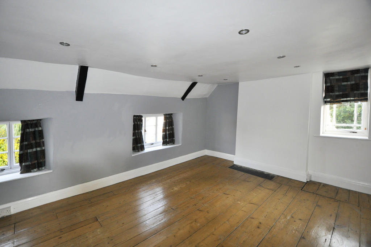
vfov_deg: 77.2
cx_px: 186
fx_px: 154
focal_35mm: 15
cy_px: 124
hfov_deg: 100.5
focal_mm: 10
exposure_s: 1/80
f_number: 3.5
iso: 800
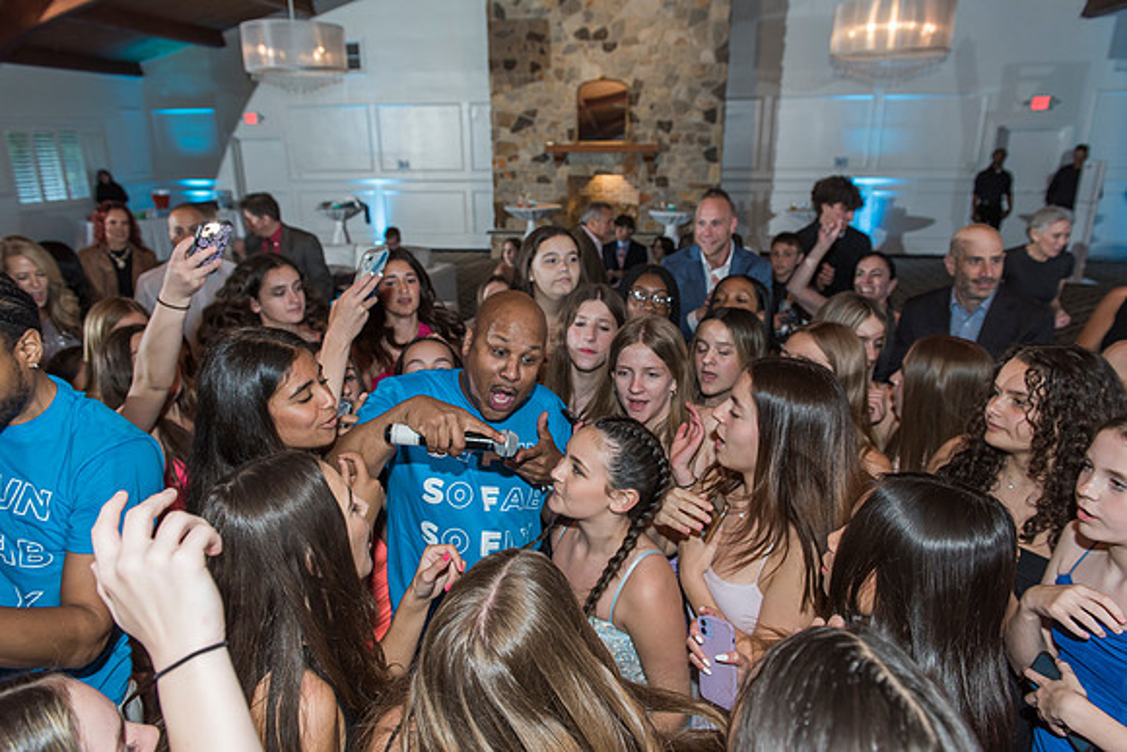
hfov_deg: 73.7
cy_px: 376
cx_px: 564
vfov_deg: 53.2
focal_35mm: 24
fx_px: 751
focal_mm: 24
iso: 500
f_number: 4
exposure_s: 1/125
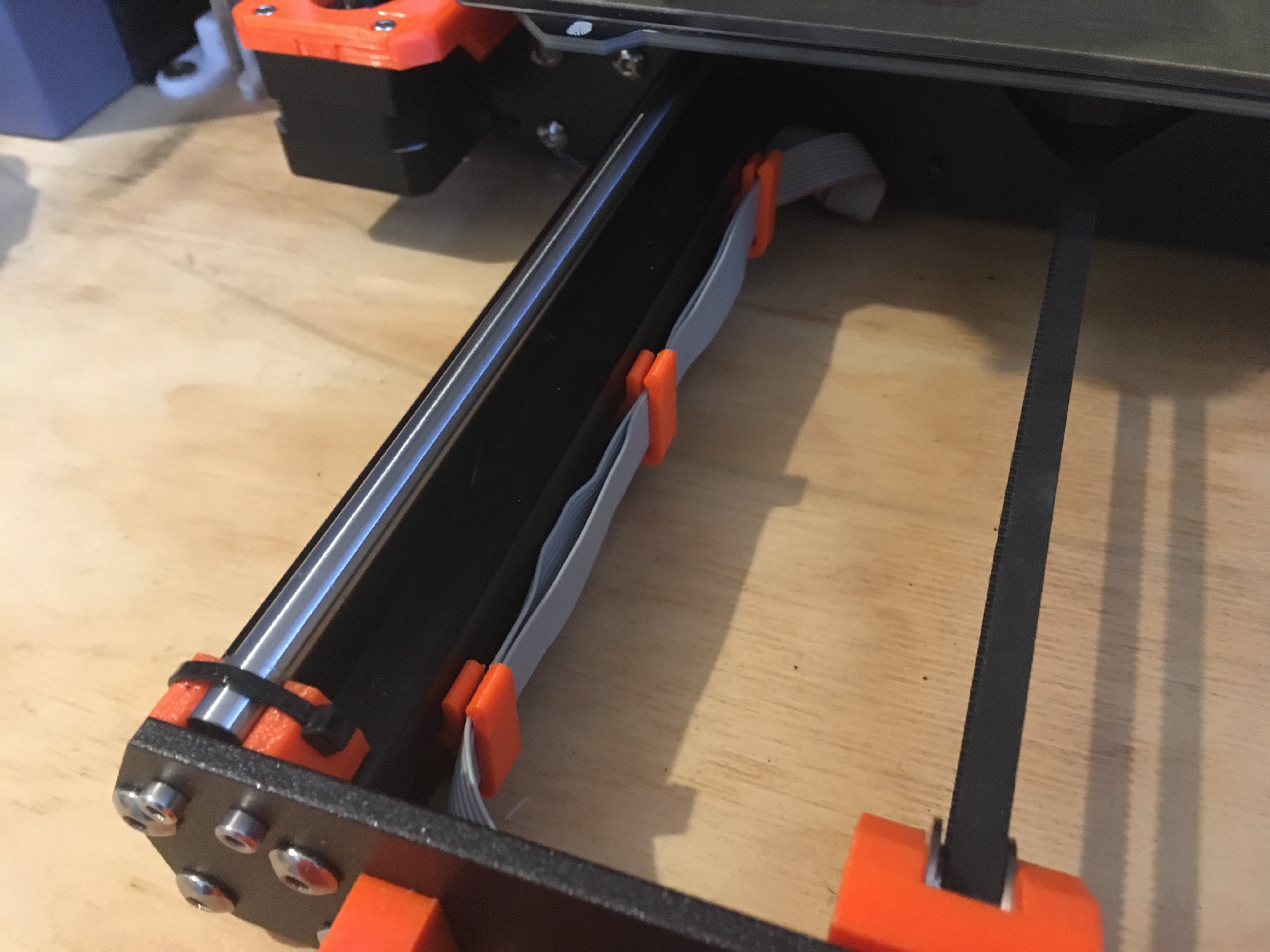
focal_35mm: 29
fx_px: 1064
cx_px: 635
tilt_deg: -45.9
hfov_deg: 61.7
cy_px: 476
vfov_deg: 48.2
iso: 640
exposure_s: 1/17
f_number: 2.2
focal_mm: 4.15
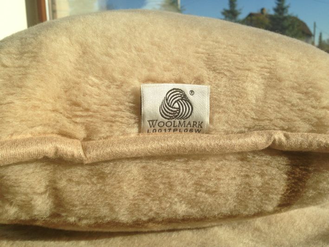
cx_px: 164
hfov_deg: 55.3
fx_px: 314
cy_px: 124
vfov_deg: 43.0
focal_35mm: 33
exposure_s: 1/1153
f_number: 2.4
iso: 50
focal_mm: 4.13
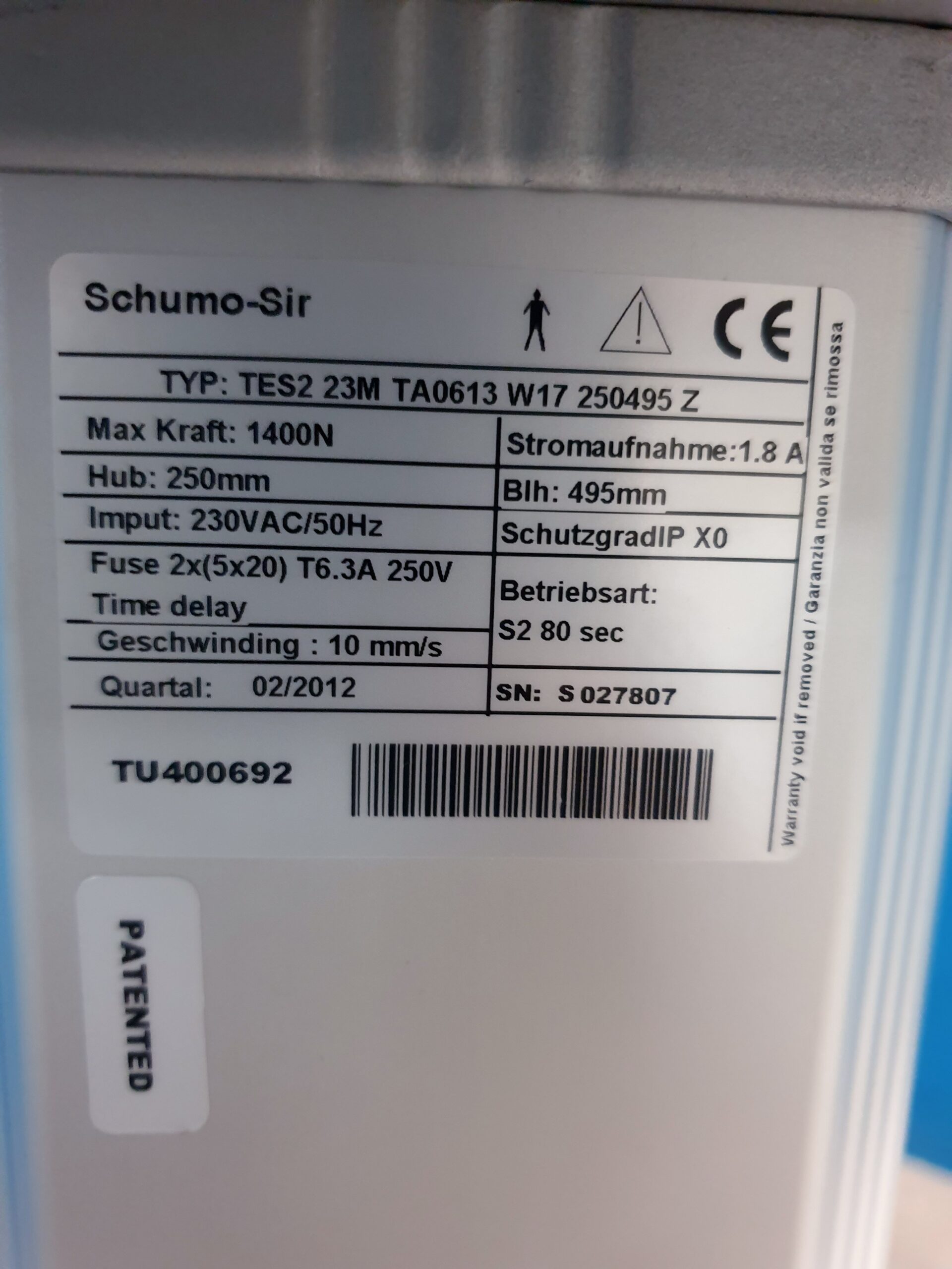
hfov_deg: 53.1
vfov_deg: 67.3
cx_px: 476
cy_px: 634
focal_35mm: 26
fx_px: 953
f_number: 1.5
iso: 320
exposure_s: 1/11
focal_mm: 4.3
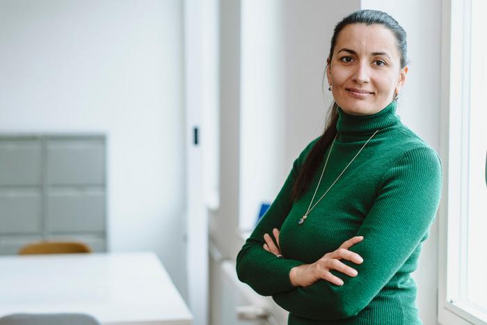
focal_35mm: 75
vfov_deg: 18.2
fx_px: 1015
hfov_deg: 27.0
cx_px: 244
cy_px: 162
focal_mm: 50
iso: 160
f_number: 1.6
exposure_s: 1/160
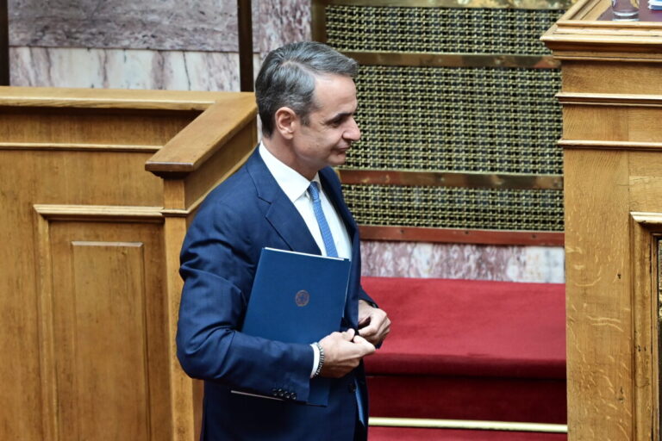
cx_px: 331
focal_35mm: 300
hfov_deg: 6.9
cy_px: 220
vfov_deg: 4.6
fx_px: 5516
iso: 800
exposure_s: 1/160
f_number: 5
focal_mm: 200
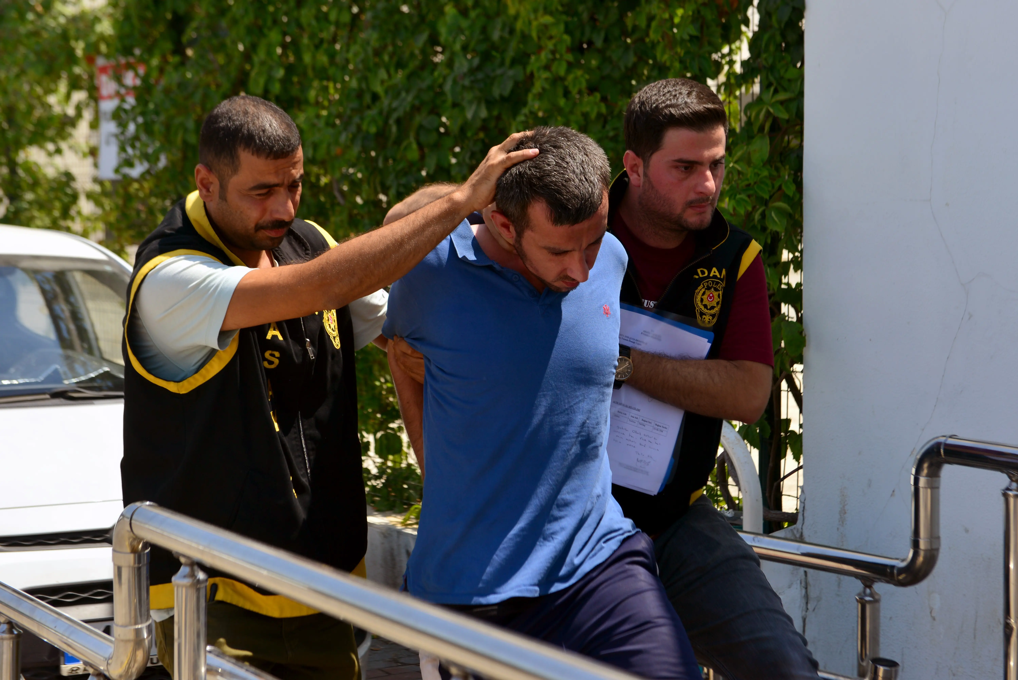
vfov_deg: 19.5
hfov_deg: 28.8
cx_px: 509
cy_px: 340
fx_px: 1980
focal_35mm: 70
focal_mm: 70
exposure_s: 1/1000
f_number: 5.6
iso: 200
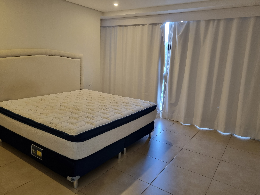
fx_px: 195
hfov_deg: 67.3
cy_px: 98
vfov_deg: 53.1
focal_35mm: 26
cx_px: 130
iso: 200
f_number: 1.8
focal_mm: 5.4
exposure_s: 1/50
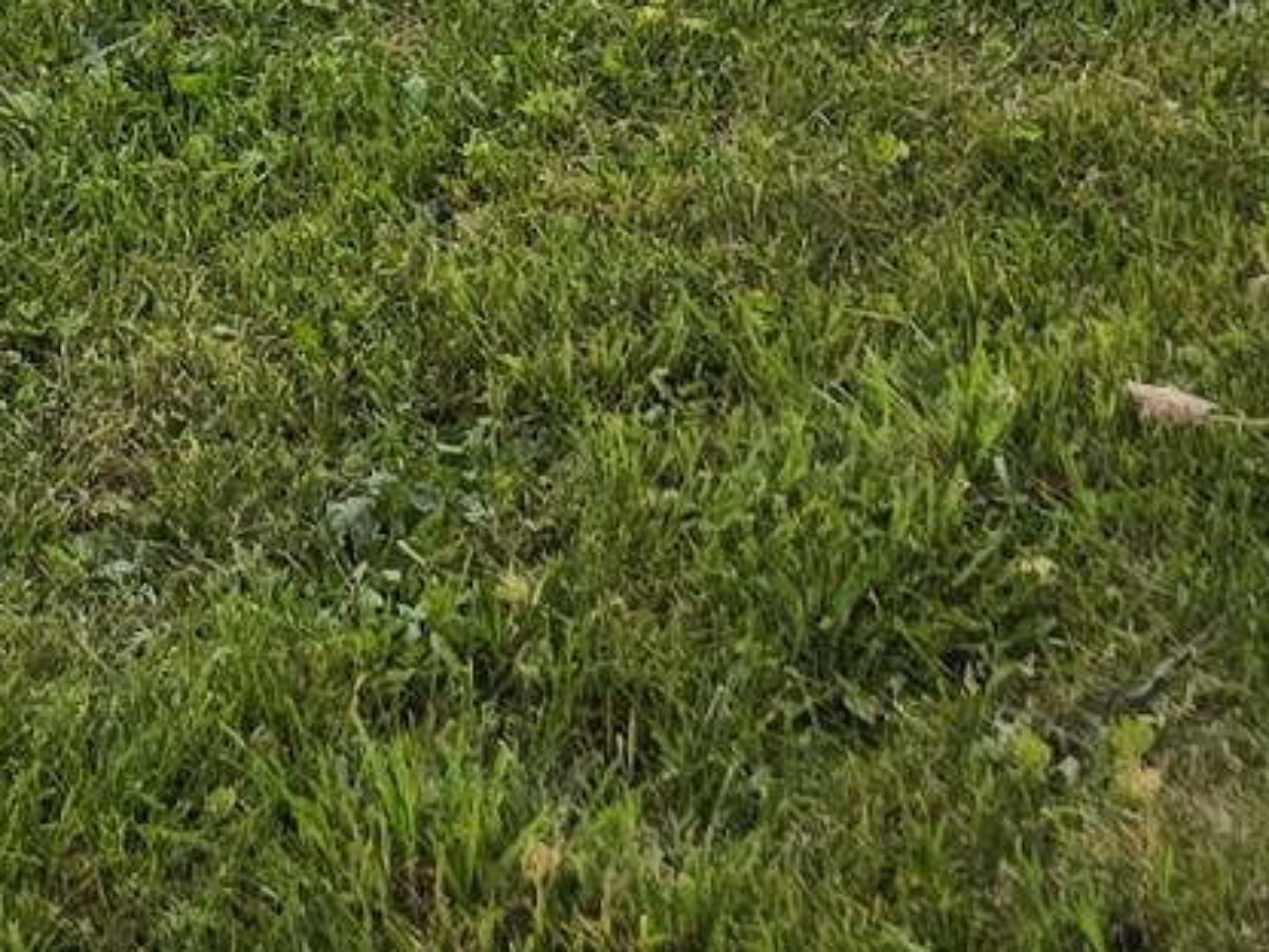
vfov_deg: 7.7
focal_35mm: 166
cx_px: -497
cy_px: -1996
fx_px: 6085
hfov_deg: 11.5
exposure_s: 1/286
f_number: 1.7
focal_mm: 6.3
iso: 12
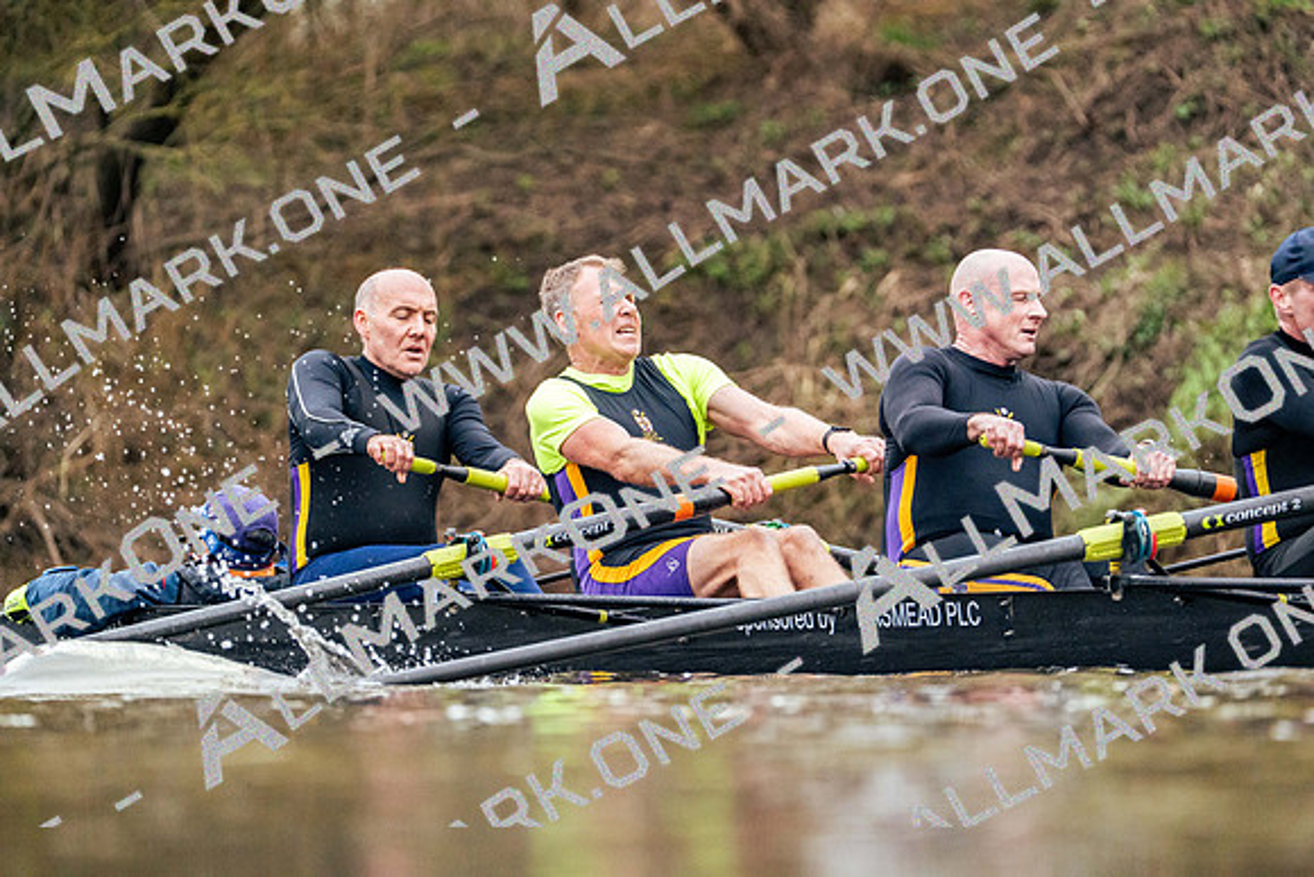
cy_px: 438
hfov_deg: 4.8
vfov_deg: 3.2
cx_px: 657
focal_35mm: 426
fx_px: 15552
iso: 6400
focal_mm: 426
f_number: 6.3
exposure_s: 1/2000
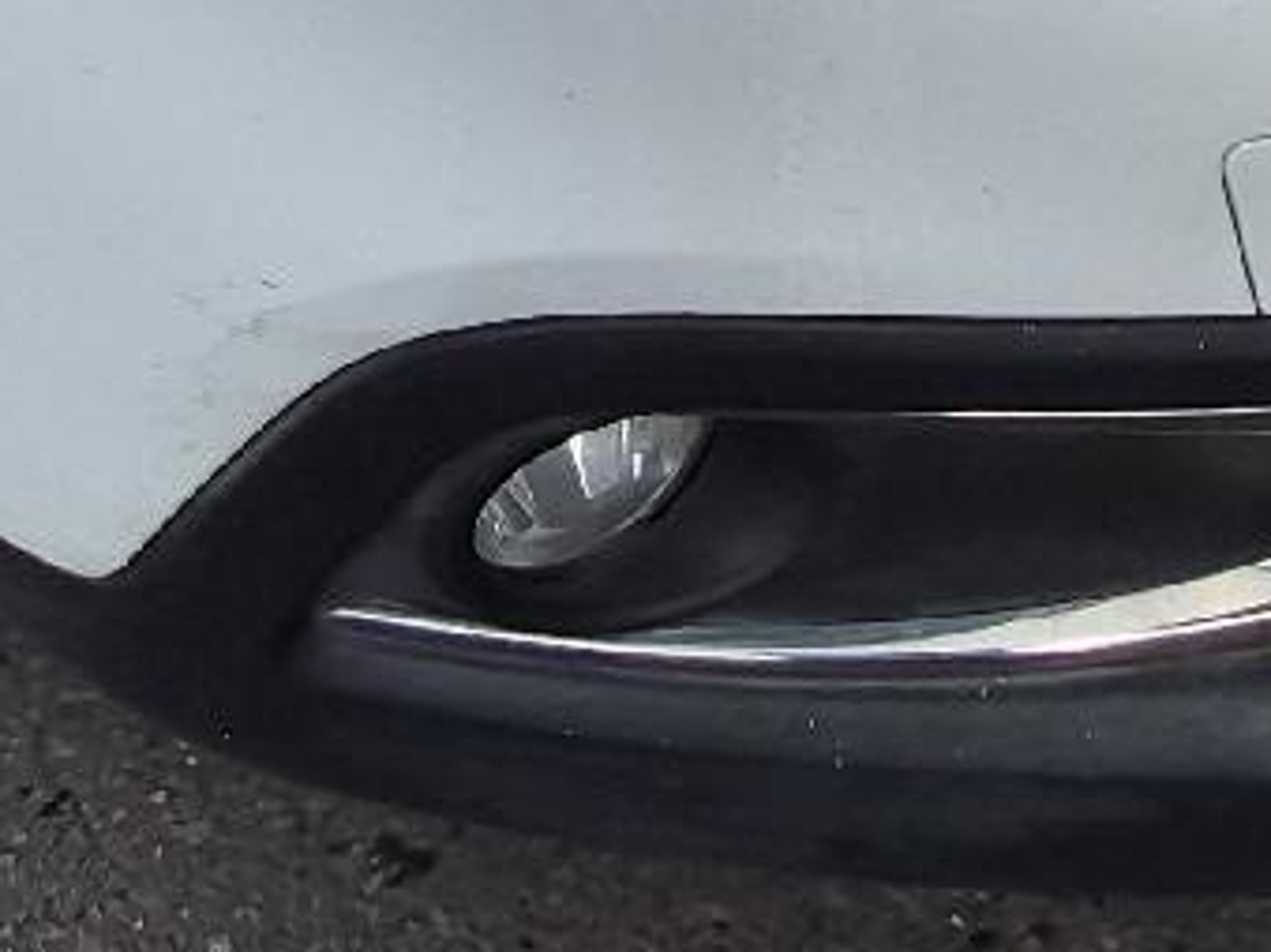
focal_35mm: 69
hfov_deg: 26.9
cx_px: 1207
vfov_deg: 17.4
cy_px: -750
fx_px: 2533
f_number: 2.2
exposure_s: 1/769
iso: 40
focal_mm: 1.74
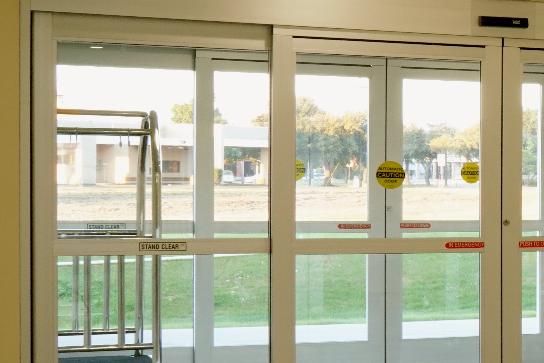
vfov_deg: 12.3
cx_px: 1136
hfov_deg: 14.7
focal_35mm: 111
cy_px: 215
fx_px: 1677
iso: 500
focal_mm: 26
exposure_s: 1/2.5
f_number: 20
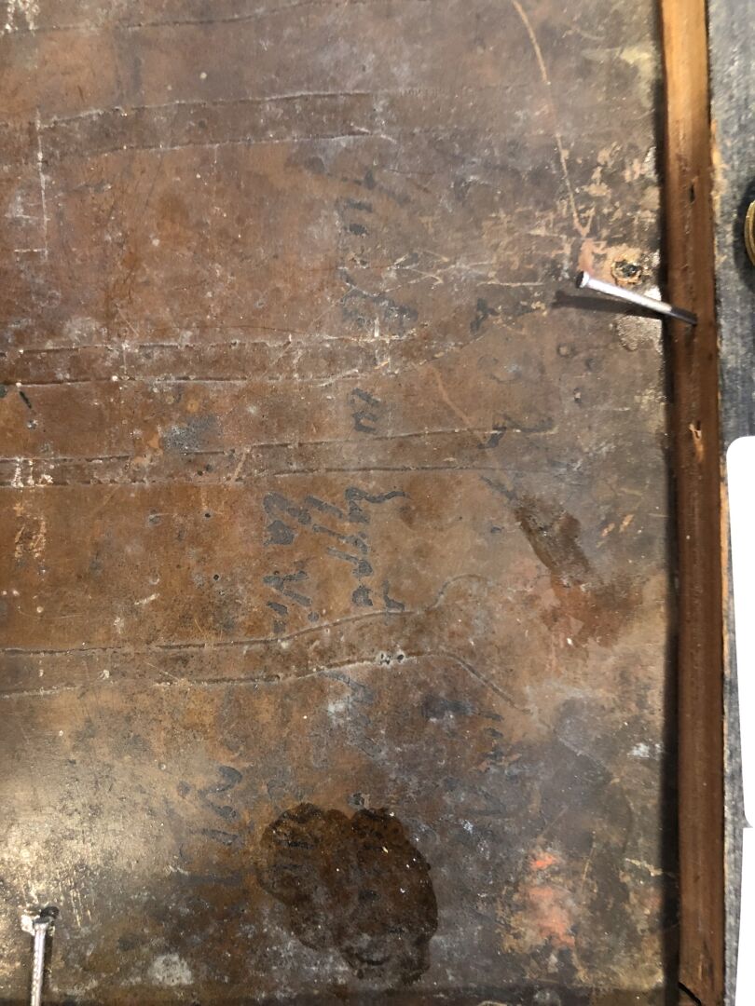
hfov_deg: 49.7
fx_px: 814
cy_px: 503
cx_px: 378
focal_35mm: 28
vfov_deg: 63.4
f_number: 1.8
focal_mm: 3.99
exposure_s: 1/13
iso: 100
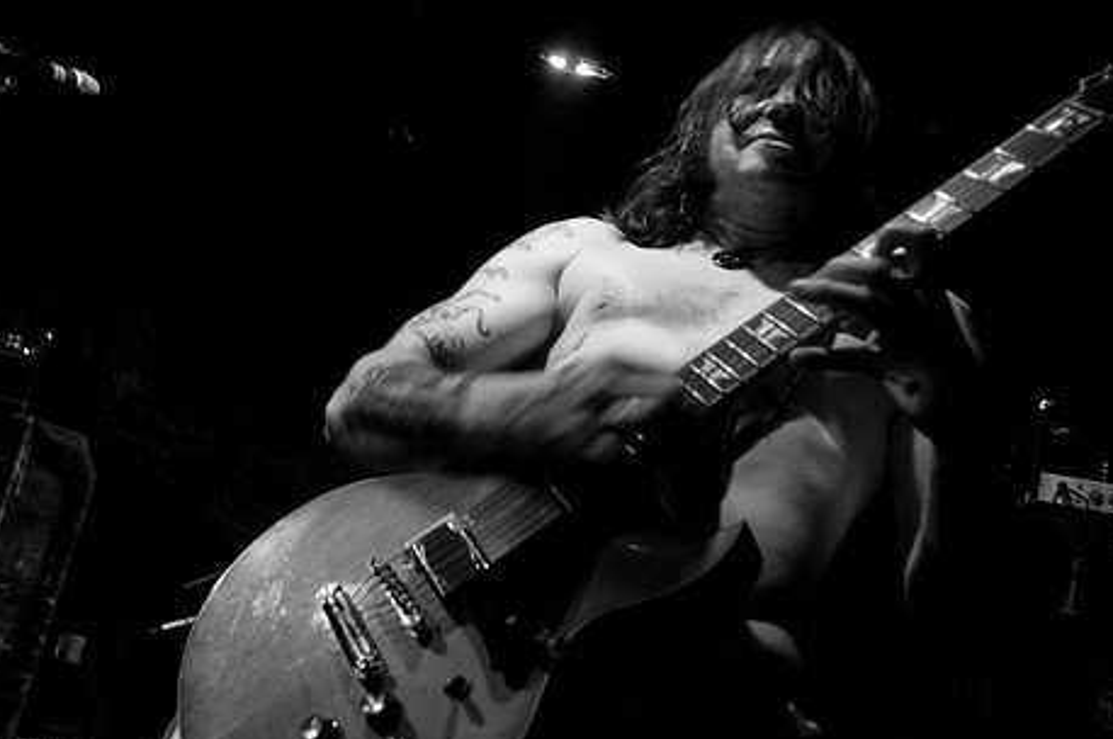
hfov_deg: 50.5
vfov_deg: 34.9
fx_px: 1173
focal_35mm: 38
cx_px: 452
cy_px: 329
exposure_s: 1/30
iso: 1250
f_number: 2.8
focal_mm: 20
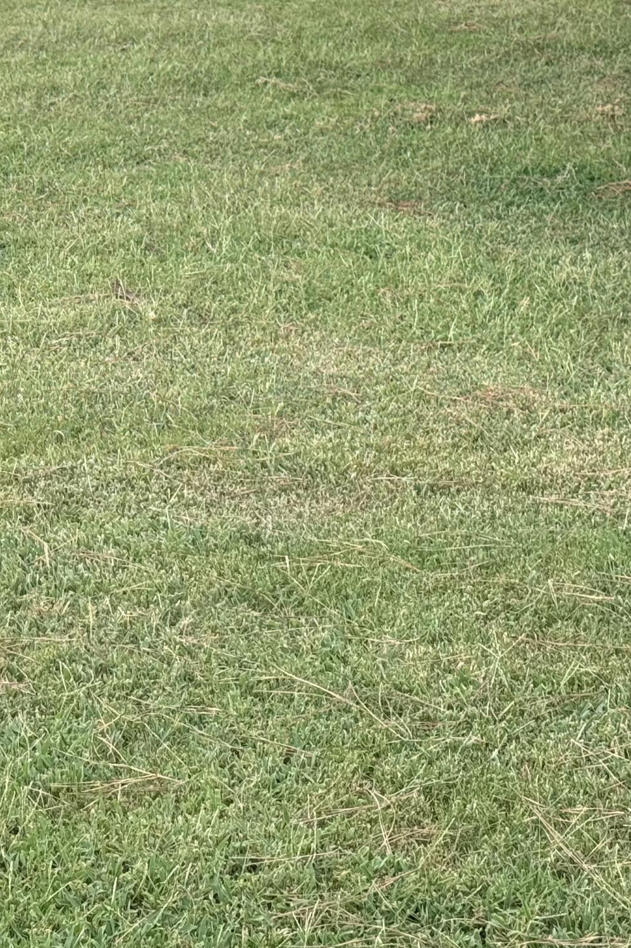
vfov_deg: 20.3
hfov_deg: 13.5
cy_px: 258
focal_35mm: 100
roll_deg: -0.9
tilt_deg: -18.5
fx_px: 2630
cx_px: -16
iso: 80
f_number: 1.78
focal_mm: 6.76
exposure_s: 1/641
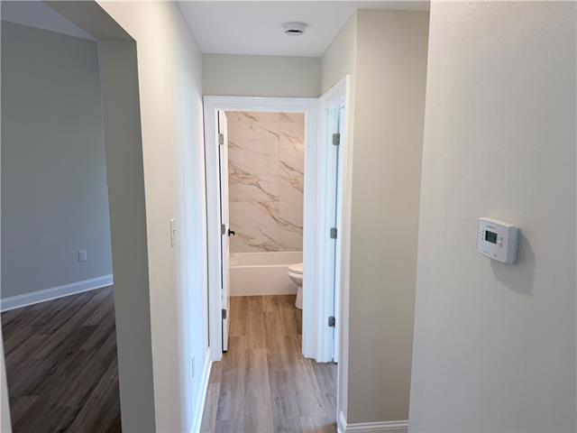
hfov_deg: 71.6
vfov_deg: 56.8
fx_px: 400
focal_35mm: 24
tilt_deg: -6.6
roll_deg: +1.3
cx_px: 288
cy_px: 216
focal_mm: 6.76
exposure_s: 1/120
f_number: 1.78
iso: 125
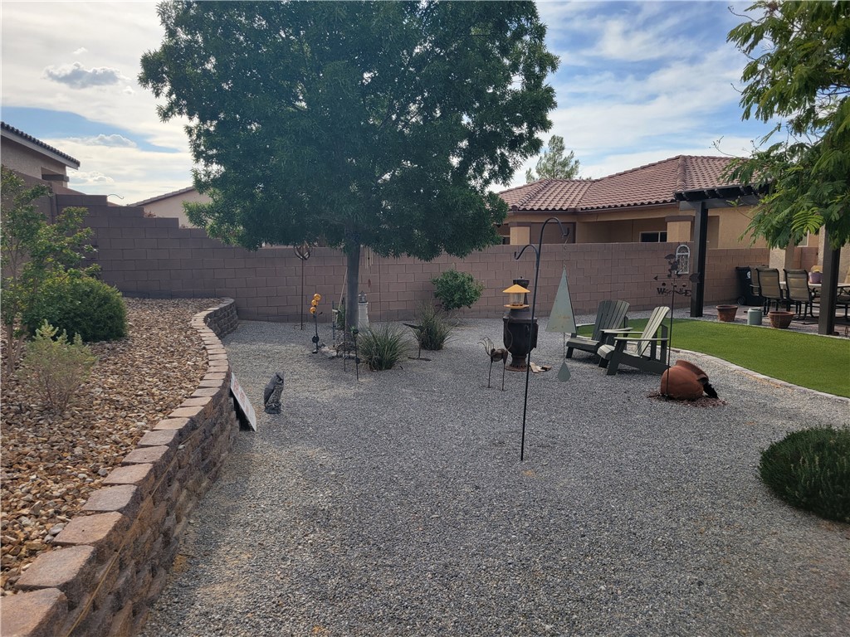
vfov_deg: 53.1
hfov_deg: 67.3
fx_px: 638
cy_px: 318
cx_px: 425
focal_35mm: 26
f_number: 1.8
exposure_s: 1/1962
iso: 40
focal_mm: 5.4
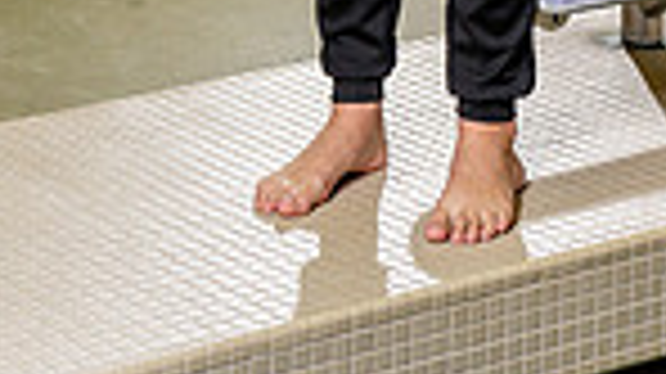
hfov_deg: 13.5
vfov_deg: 7.2
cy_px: -464
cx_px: 477
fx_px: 2806
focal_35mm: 159
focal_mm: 50
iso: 400
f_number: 4
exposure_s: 1/200
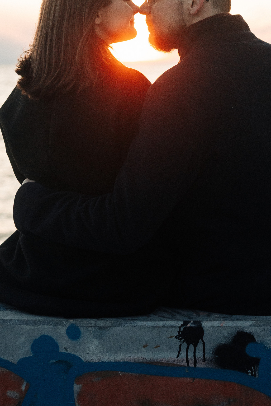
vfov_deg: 19.6
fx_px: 1140
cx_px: 149
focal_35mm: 101
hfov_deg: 13.6
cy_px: -10
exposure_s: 1/640
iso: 800
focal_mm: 45
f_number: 2.8
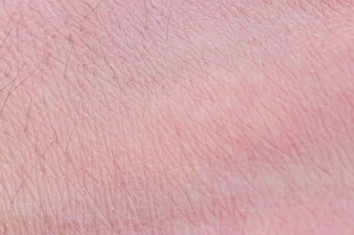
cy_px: 327
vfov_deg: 5.9
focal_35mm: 229
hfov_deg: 8.7
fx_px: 2251
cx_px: -264
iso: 1250
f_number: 9
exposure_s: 1/50
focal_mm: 60
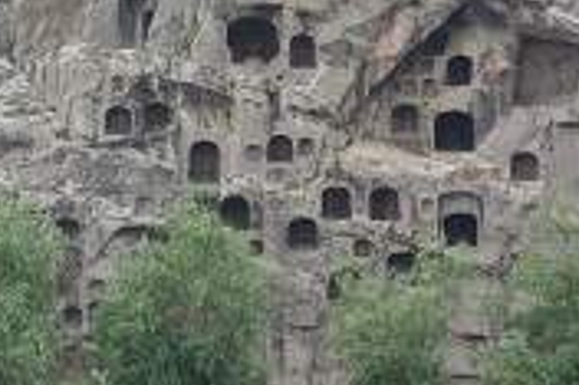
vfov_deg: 4.1
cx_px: -549
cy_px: -133
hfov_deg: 6.0
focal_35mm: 336
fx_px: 5399
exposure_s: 1/100
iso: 125
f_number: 5.6
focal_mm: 27.54
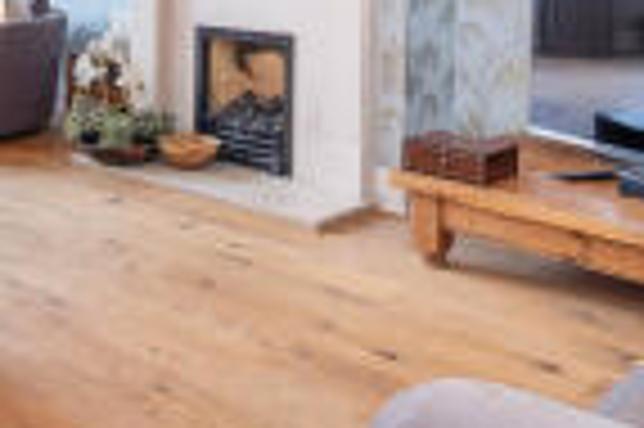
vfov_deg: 25.3
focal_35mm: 50
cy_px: -20
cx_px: 99
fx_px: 893
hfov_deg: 37.7
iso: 400
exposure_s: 1/13
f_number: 6.4
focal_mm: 10
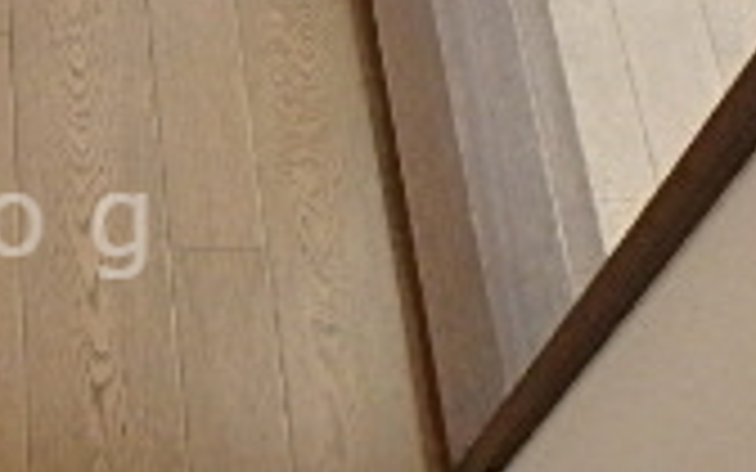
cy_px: 225
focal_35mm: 85
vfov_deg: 15.4
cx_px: -135
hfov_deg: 22.6
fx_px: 1751
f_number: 3.5
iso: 500
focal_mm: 3.7
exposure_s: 1/30
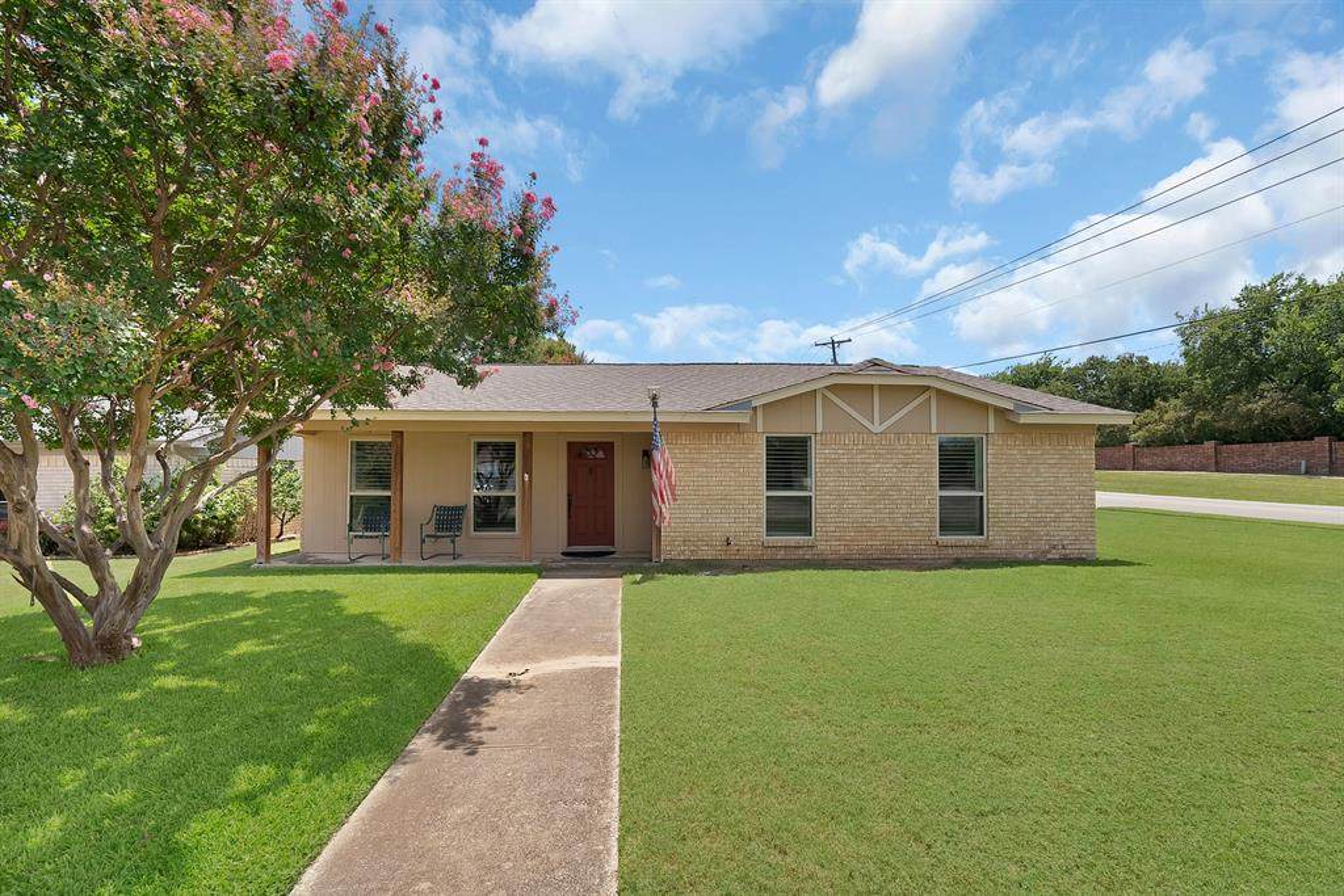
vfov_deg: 81.2
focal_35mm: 14
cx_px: 672
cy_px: 448
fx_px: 523
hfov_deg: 104.2
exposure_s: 1/400
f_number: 9
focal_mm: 14
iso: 640
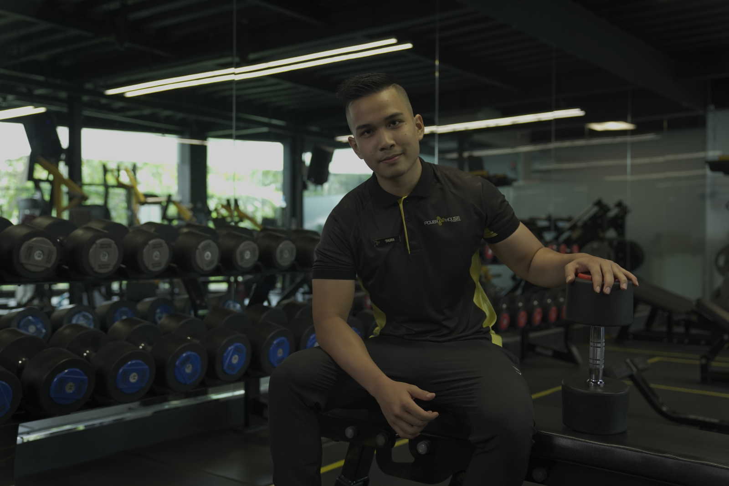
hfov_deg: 49.5
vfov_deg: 34.2
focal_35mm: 39
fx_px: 790
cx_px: 364
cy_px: 243
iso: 640
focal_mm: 39
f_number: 2.8
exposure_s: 1/100
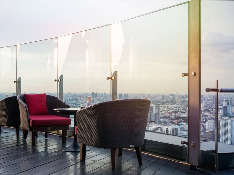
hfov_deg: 38.2
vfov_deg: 29.1
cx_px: 117
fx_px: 338
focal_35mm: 50
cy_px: 88
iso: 100
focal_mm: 25
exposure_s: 1/125
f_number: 5.6
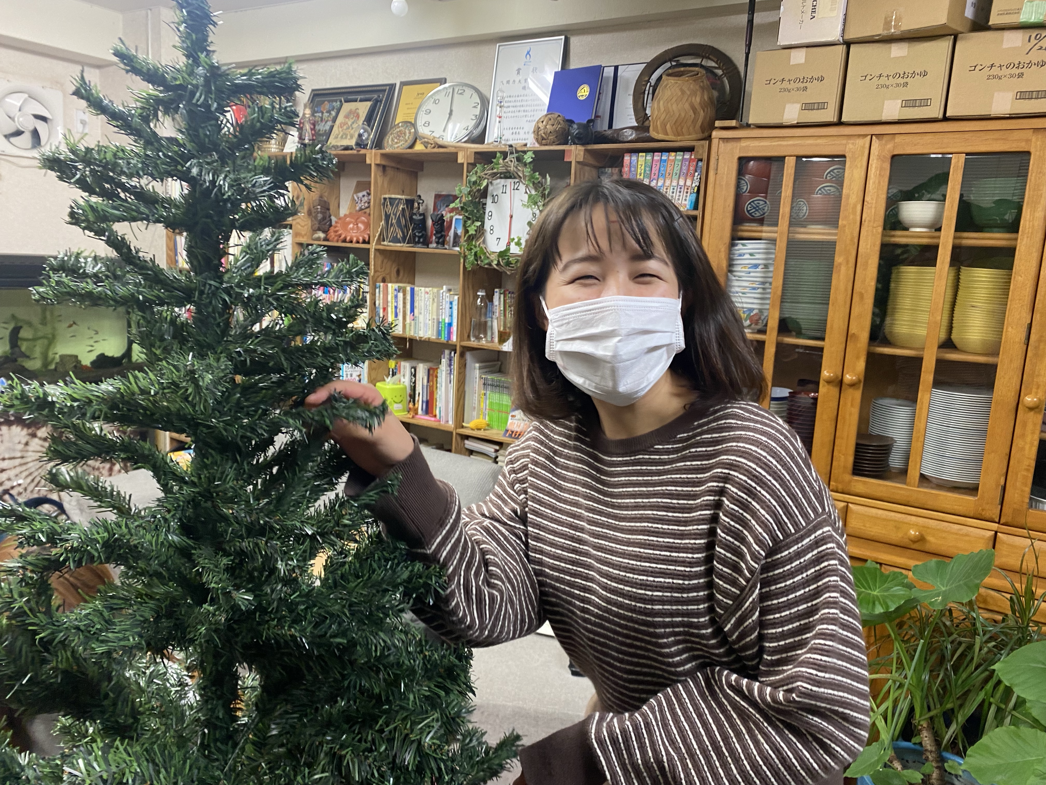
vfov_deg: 53.1
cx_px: 523
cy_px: 392
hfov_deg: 67.3
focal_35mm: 26
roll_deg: -3.0
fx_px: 786
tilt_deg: -9.5
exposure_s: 1/50
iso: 100
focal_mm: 4.25
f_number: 1.8
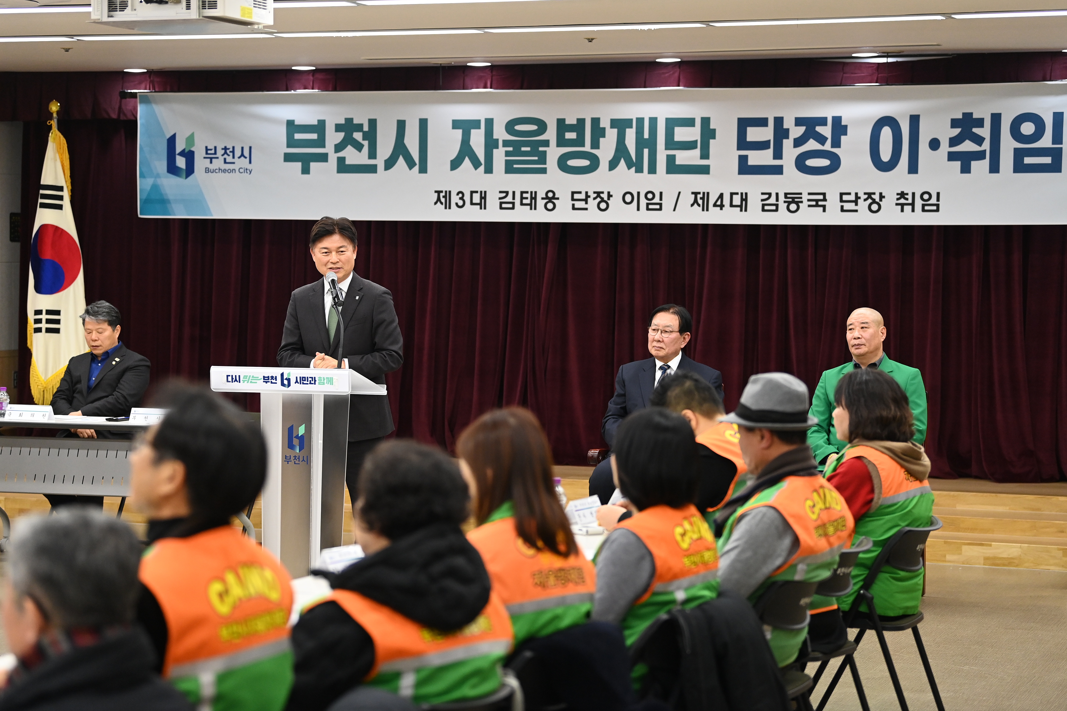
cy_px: 356
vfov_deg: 15.9
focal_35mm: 86
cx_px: 534
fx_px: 2549
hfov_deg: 23.6
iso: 2000
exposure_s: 1/800
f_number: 2.8
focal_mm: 86
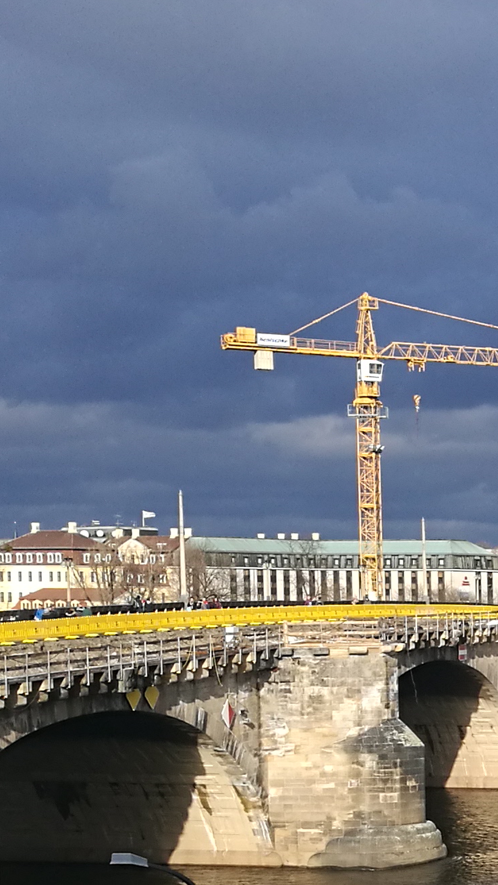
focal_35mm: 89
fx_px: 2088
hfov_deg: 12.4
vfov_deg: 23.3
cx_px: 904
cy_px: 800
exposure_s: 1/866
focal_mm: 4.5
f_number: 2.2
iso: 50
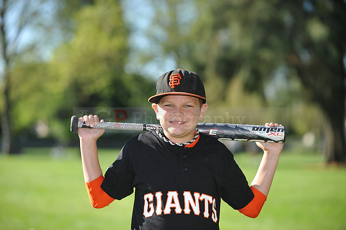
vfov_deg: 10.1
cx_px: 173
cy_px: 115
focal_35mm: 135
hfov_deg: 15.2
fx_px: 1297
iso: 200
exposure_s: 1/800
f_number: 4
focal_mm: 135
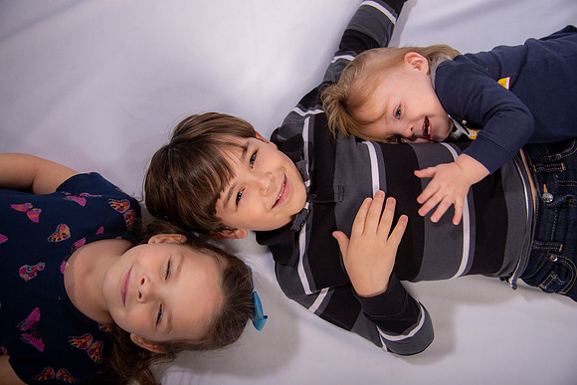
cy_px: 192
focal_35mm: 40
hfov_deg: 48.4
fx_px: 641
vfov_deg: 33.4
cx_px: 288
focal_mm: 40
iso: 125
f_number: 4.5
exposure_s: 1/160
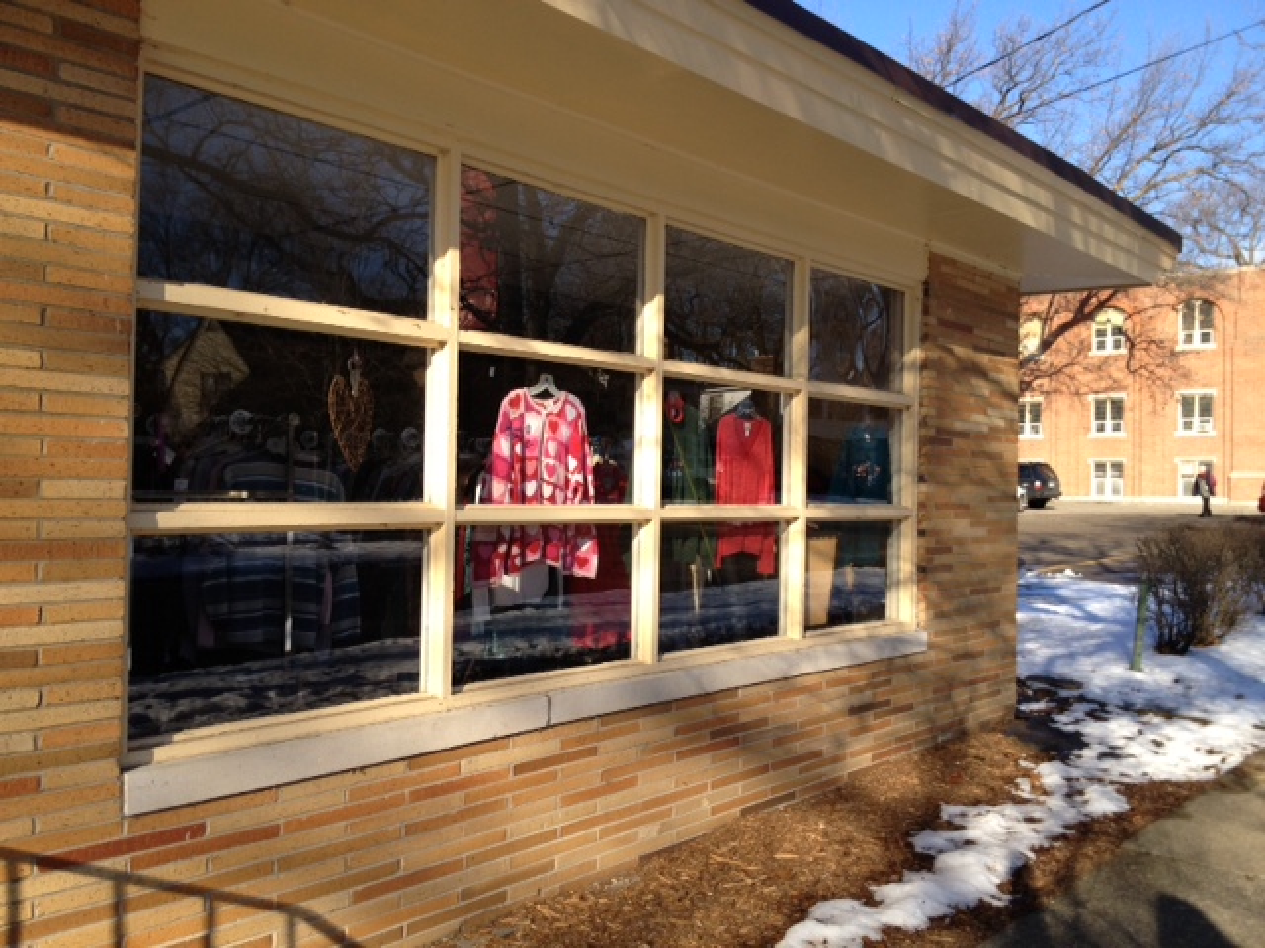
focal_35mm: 35
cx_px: 632
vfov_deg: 40.7
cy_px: 474
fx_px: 1279
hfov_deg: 52.6
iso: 64
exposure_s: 1/717
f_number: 2.4
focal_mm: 4.28
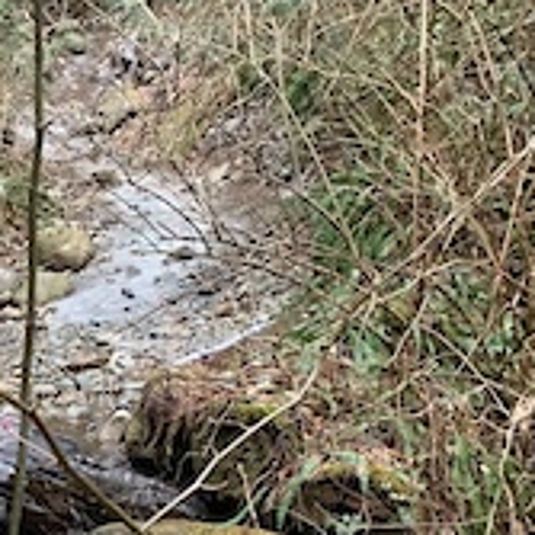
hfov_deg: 13.8
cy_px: 561
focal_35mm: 110
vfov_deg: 15.5
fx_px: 1923
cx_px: -487
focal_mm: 4.25
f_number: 1.8
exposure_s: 1/60
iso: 125
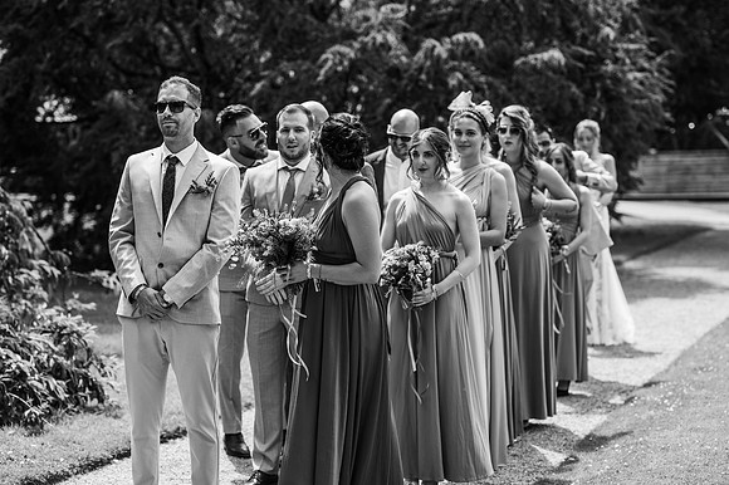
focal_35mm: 85
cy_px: 242
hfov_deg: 23.9
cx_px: 364
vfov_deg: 16.1
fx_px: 1720
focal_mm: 85
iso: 100
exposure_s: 1/640
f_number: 3.2
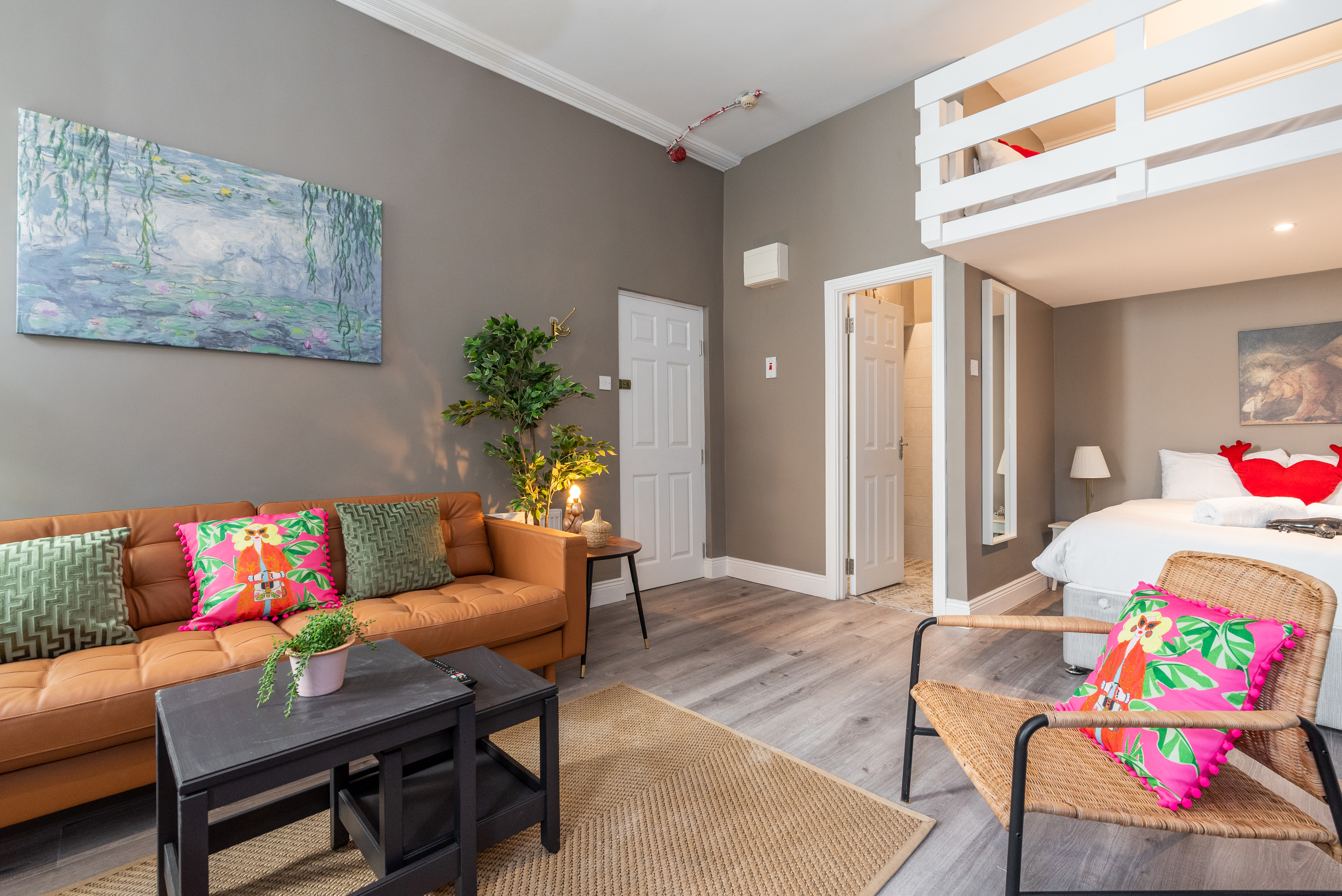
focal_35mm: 15
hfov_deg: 100.4
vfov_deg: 77.4
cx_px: 671
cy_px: 448
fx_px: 559
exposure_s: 1/13
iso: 1000
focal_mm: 15
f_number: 7.1
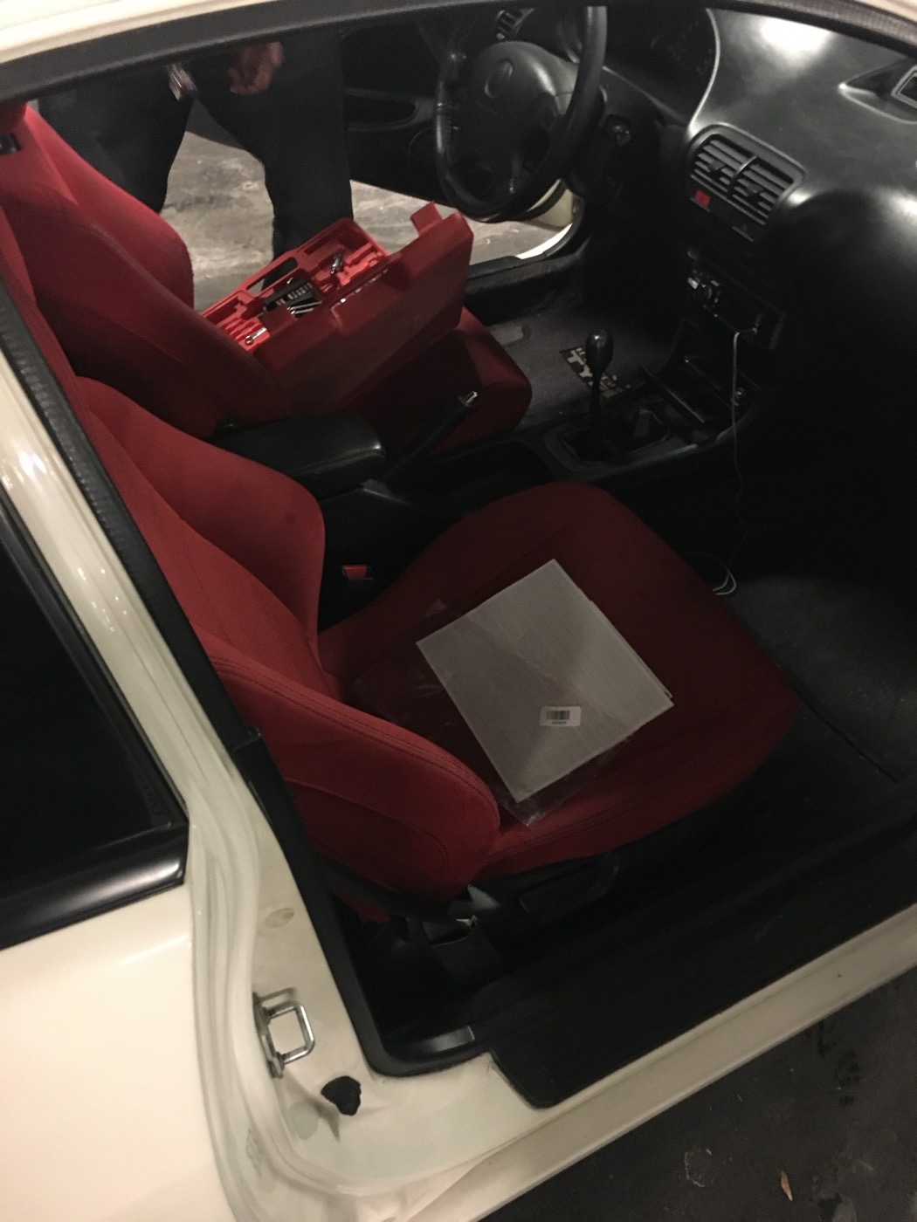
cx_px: 458
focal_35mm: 29
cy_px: 611
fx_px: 1024
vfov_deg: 61.7
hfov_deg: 48.2
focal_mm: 4.15
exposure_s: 1/15
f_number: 2.2
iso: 400
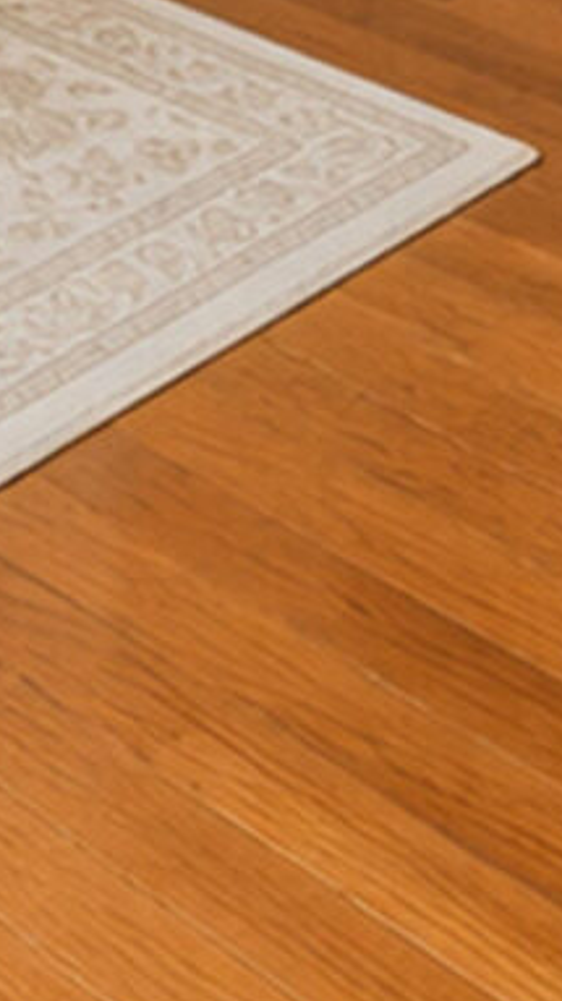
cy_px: -1164
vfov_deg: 14.7
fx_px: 2972
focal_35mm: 112
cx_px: -139
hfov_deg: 10.6
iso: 64
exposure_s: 1/25
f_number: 4
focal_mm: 16
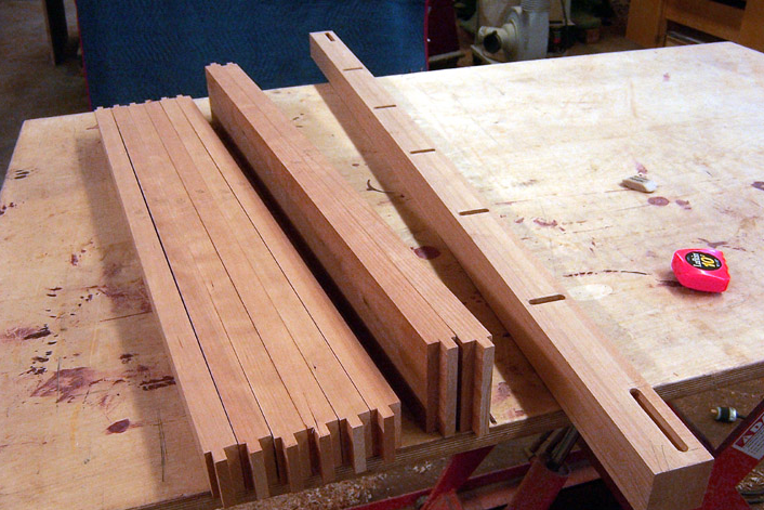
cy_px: 275
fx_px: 743
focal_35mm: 35
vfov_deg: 37.8
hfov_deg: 54.4
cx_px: 377
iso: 140
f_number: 3.4
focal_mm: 5.5
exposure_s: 1/30
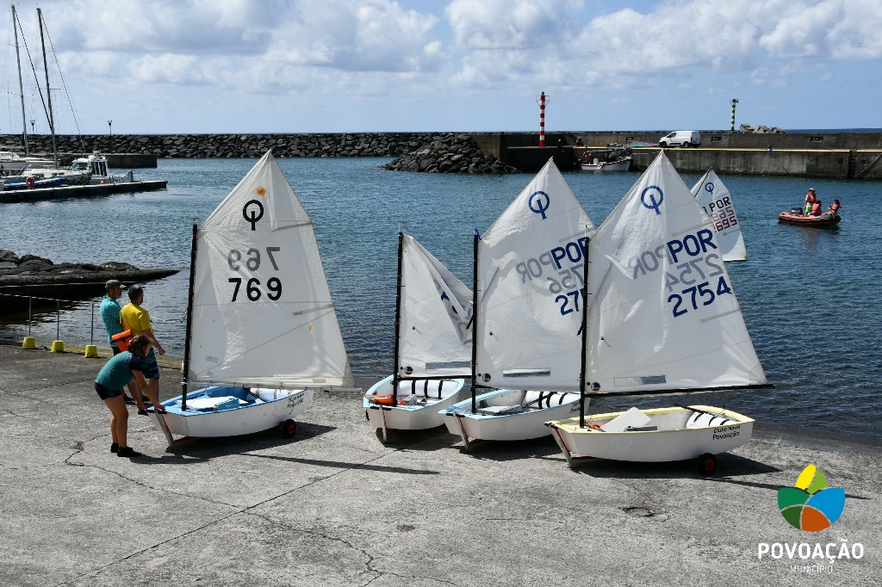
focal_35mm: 37
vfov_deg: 35.9
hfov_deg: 51.9
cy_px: 294
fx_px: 906
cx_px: 441
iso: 100
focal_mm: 25
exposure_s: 1/400
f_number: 10
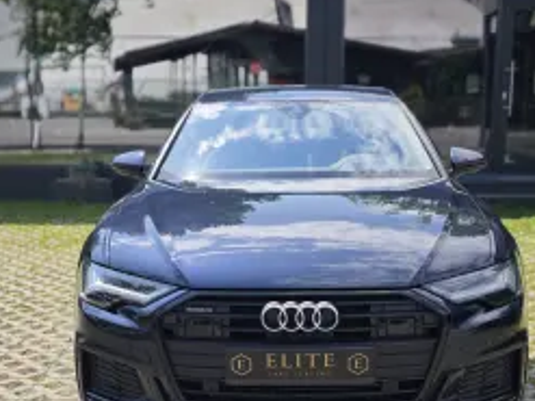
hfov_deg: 37.5
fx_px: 788
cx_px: 277
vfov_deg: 28.3
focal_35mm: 51
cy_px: 282
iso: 50
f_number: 1.4
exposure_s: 1/1623
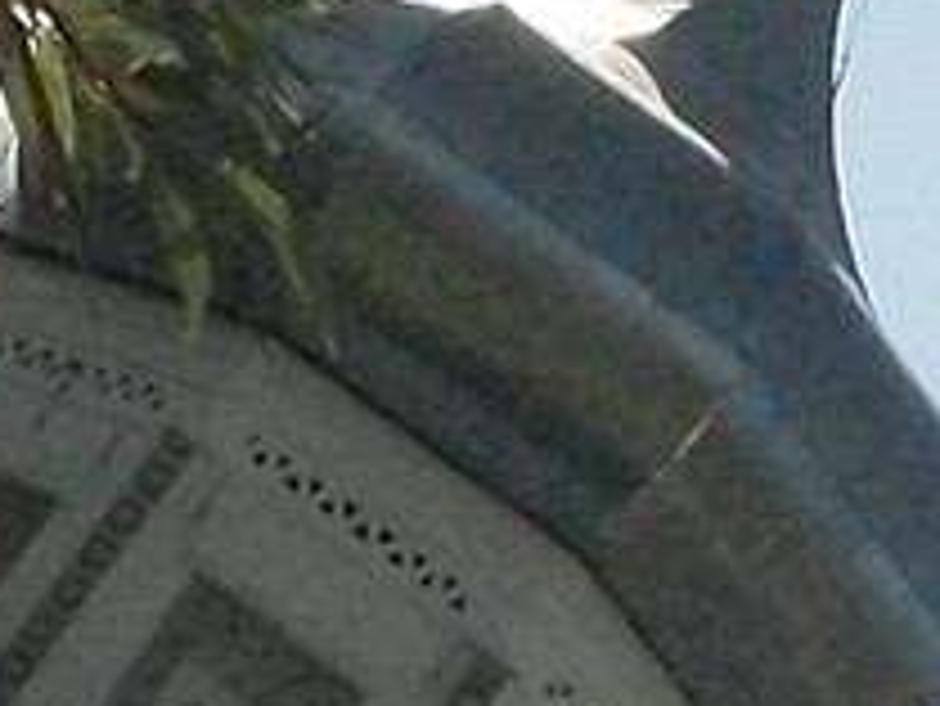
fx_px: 7064
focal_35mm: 260
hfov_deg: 7.5
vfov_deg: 5.5
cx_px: 1145
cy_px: 1635
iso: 400
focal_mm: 6.3
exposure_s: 1/1500
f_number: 8.4
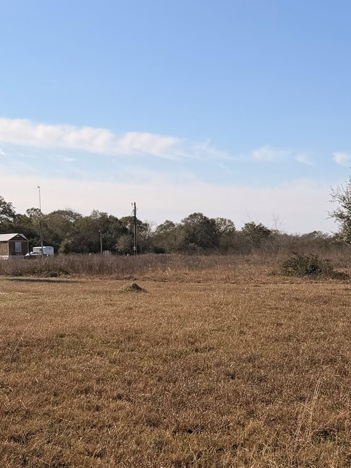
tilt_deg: -9.0
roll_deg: -1.1
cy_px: 354
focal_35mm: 65
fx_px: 879
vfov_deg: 29.3
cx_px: 188
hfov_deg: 22.6
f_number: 1.78
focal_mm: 6.76
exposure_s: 1/6711
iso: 80
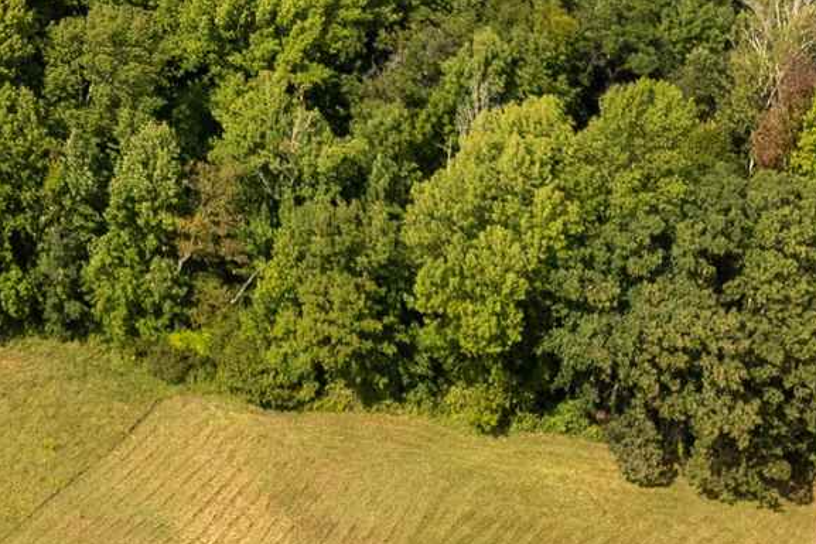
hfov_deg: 16.8
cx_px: -137
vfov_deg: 11.0
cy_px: -413
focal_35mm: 117
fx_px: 2652
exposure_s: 1/240
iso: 110
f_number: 2.8
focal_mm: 8.38
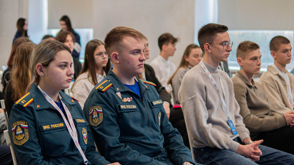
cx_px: 114
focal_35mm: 58
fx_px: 452
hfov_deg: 35.9
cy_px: 83
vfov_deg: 20.7
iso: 125
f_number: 1.4
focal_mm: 30
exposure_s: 1/100
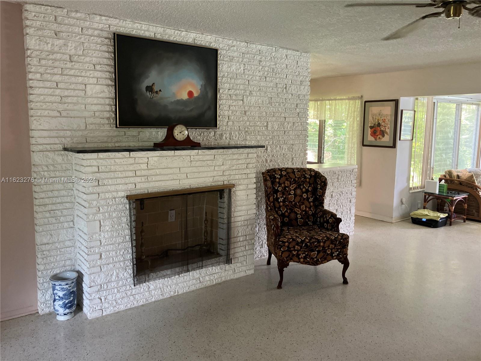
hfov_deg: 63.4
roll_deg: -1.6
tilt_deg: -8.1
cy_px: 180
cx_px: 240
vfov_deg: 49.7
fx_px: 389
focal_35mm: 28
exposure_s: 1/60
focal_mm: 3.99
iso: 160
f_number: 1.8
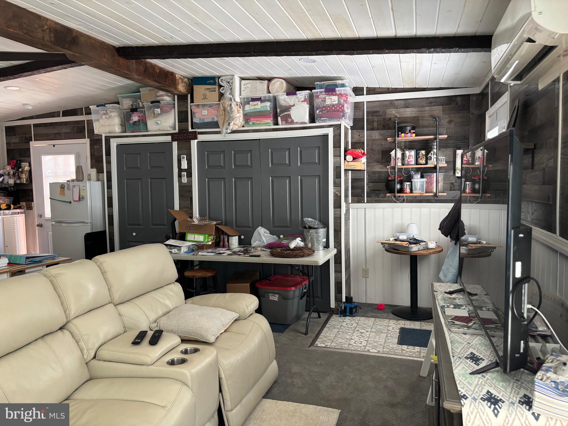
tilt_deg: -2.1
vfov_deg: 53.1
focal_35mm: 26
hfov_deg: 67.3
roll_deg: +1.4
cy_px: 213
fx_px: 427
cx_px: 284
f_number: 1.6
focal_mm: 5.96
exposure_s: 1/60
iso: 200
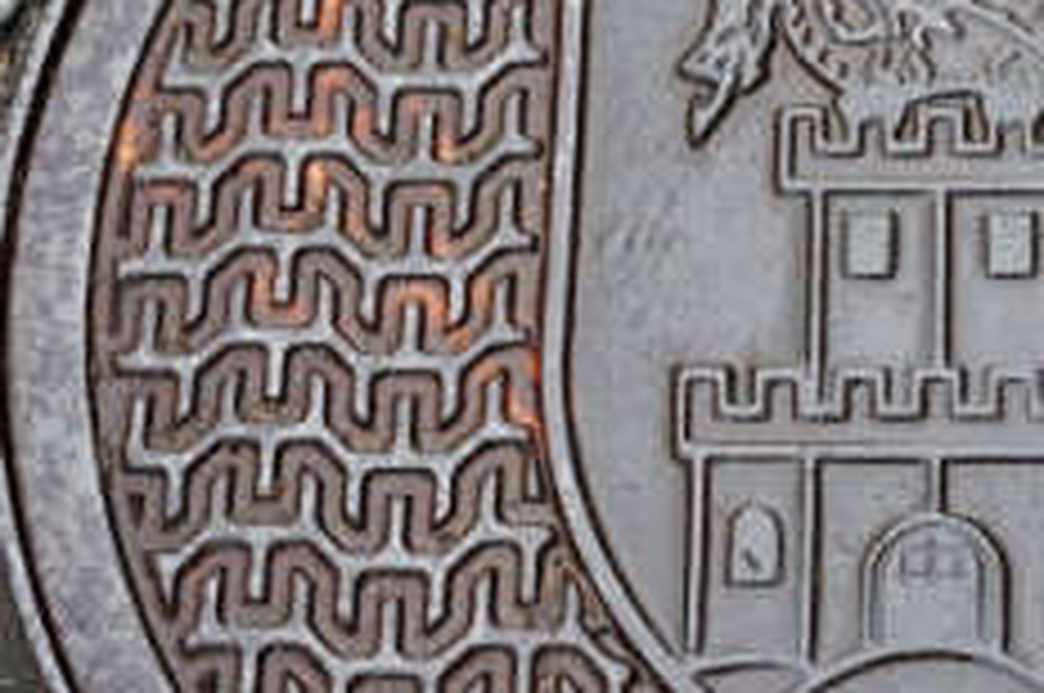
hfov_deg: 21.5
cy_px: 360
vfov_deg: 14.7
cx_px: 900
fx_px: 2693
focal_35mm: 93
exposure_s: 1/60
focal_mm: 18
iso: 400
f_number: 4
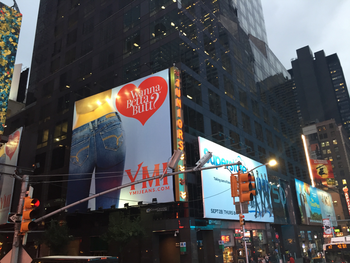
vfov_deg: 48.2
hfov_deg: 61.7
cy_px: 132
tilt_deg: +21.7
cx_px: 175
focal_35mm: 29
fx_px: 293
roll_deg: +0.9
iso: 80
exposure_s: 1/30
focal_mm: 4.15
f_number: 2.2
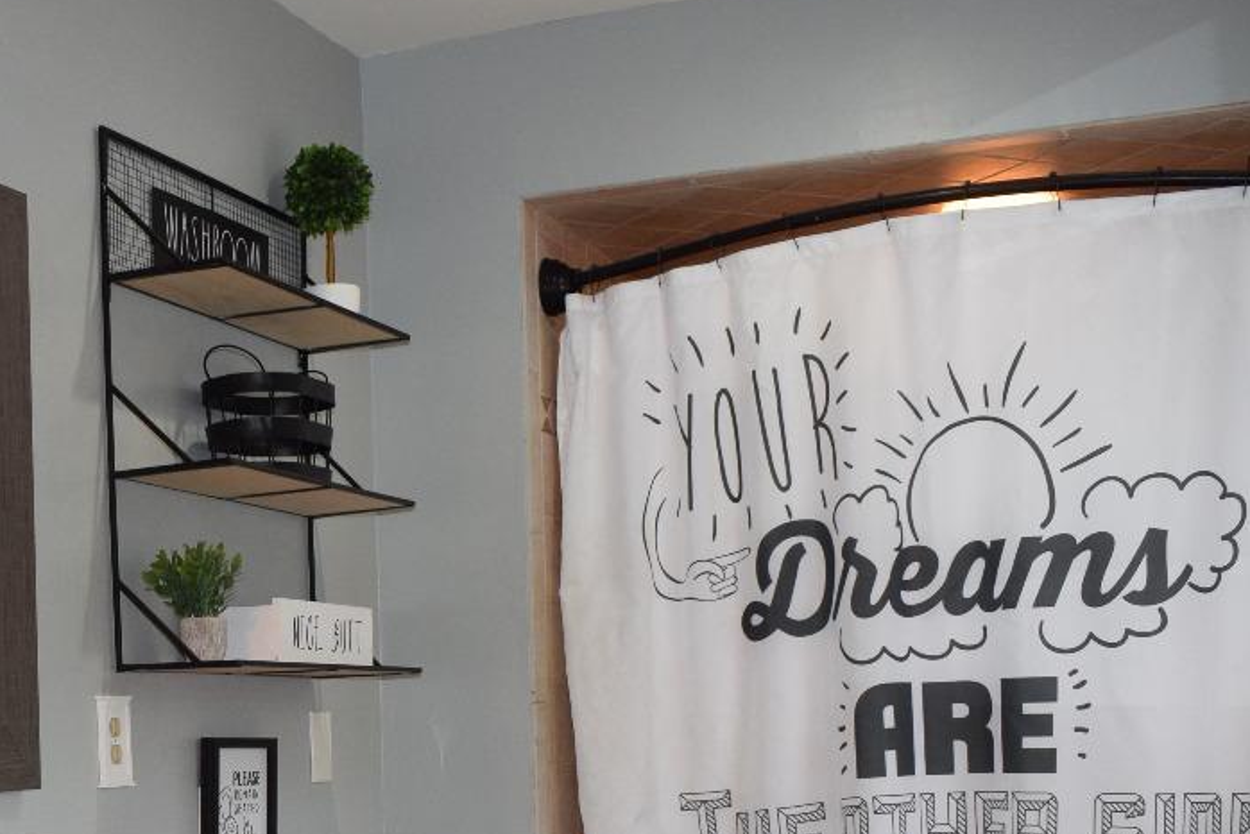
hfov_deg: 33.2
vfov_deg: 22.7
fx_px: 2015
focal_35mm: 58
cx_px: 193
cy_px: 782
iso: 800
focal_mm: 18
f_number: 5
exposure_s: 1/100
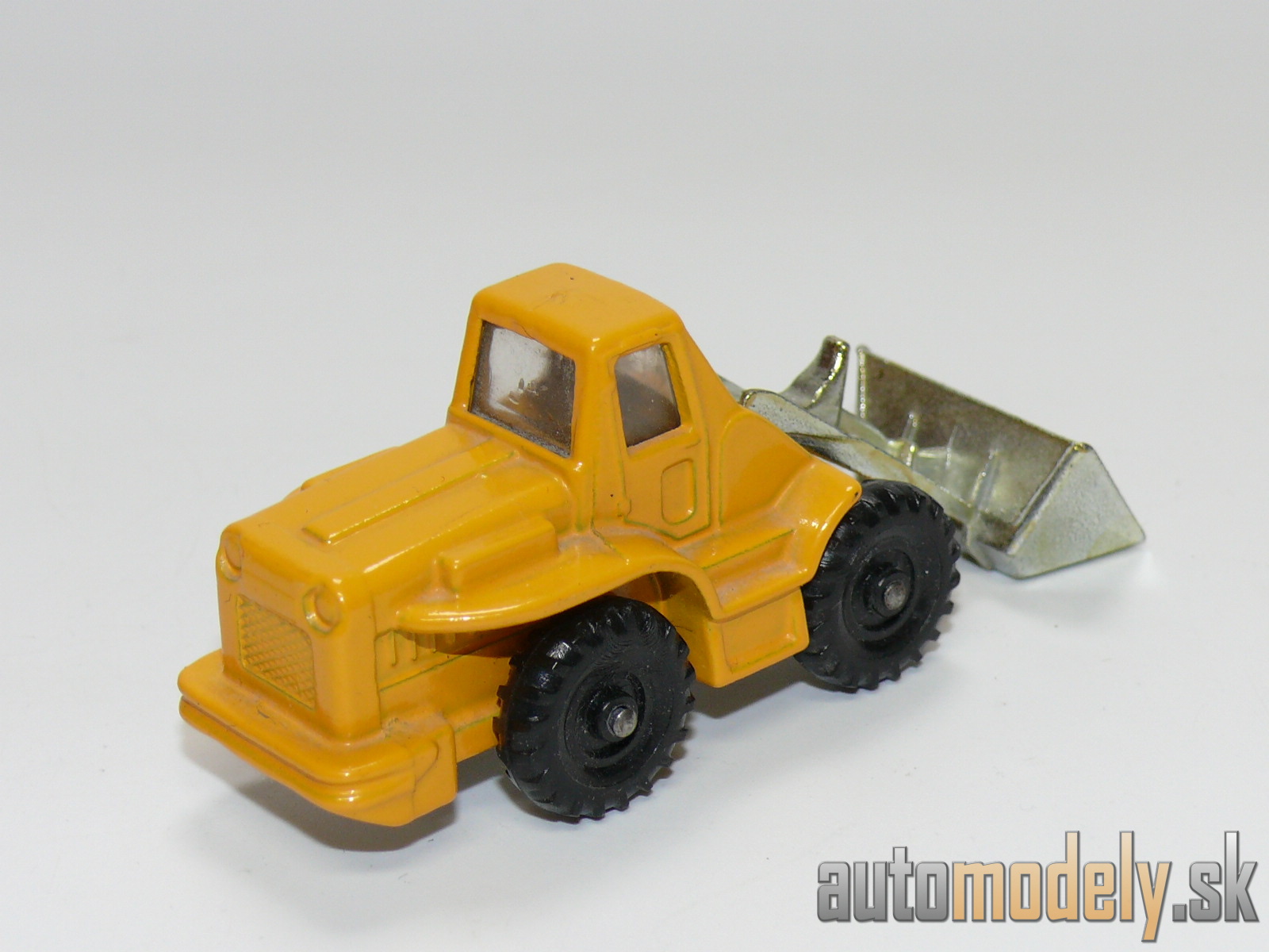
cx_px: 634
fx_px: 3849
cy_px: 476
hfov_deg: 18.7
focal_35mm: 105
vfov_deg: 14.1
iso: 100
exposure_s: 1/30
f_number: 4
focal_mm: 13.7
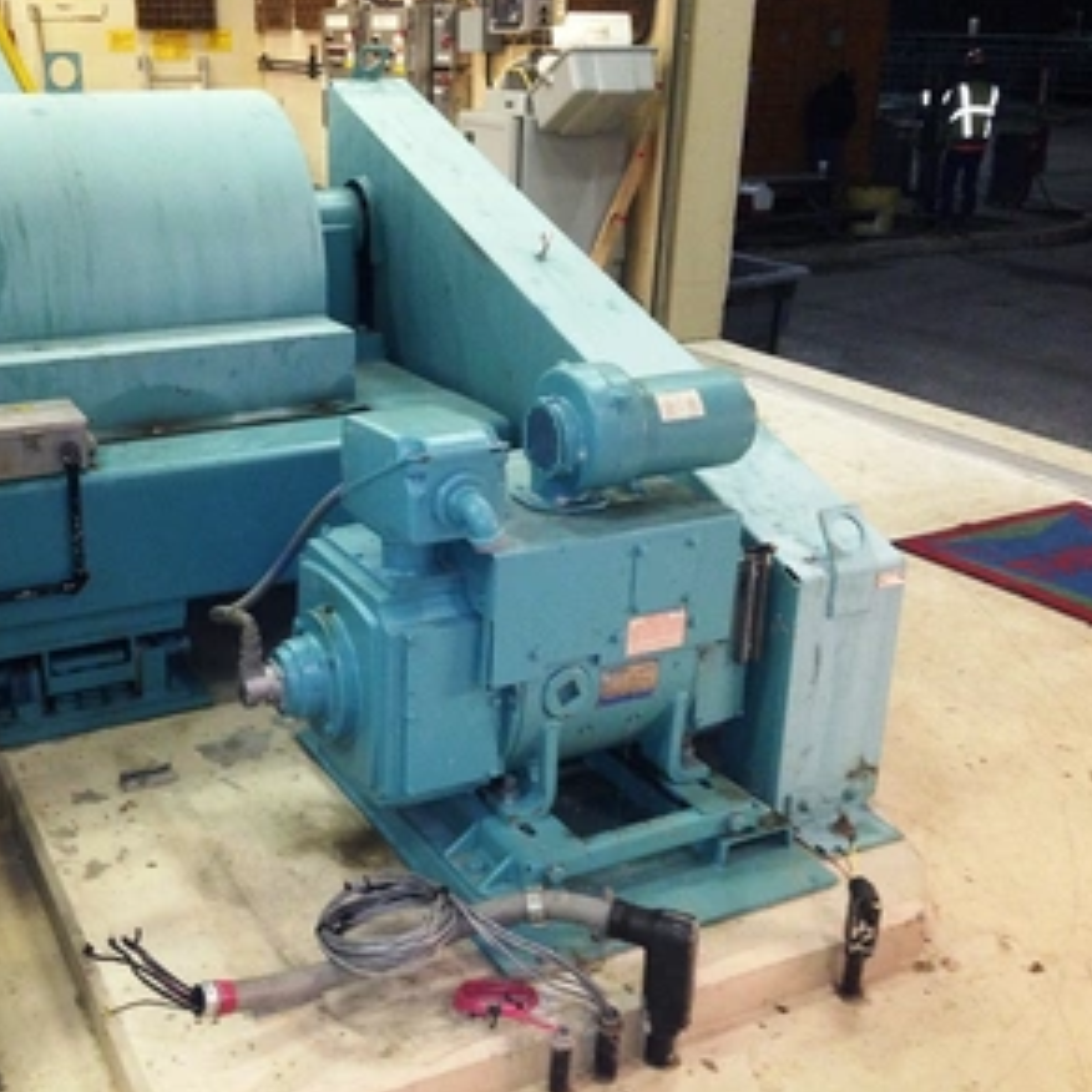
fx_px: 1428
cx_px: 352
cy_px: 553
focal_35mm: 40
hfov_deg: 41.2
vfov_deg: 41.9
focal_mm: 4.12
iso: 250
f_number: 2.4
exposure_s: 1/20
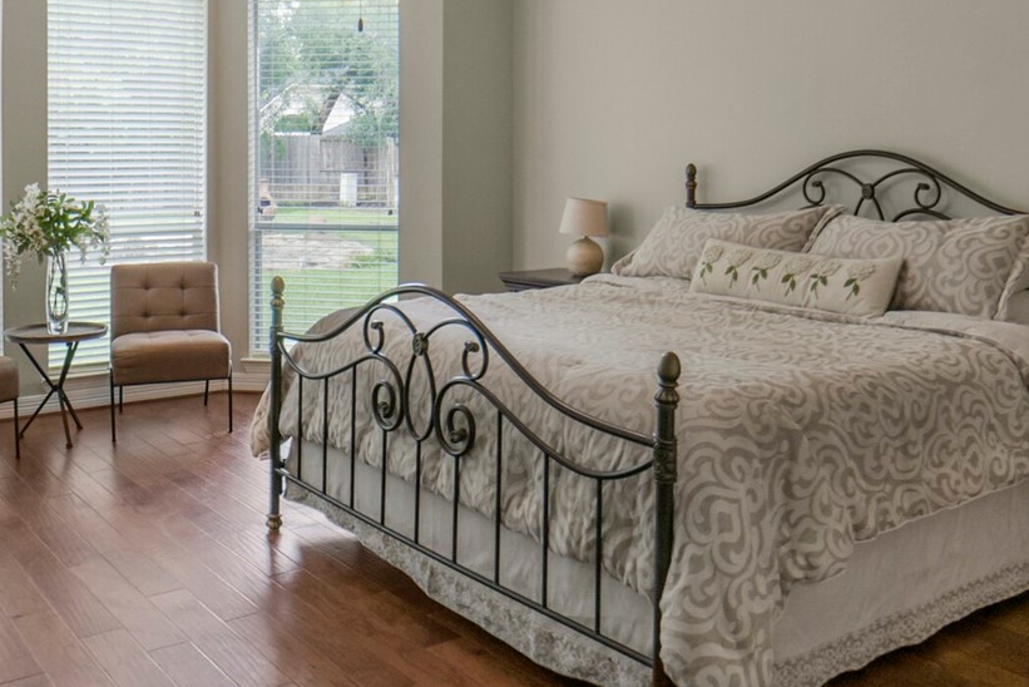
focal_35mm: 37
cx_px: 476
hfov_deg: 51.8
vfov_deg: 35.2
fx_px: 1058
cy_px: 174
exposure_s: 1/200
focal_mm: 14
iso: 500
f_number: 5
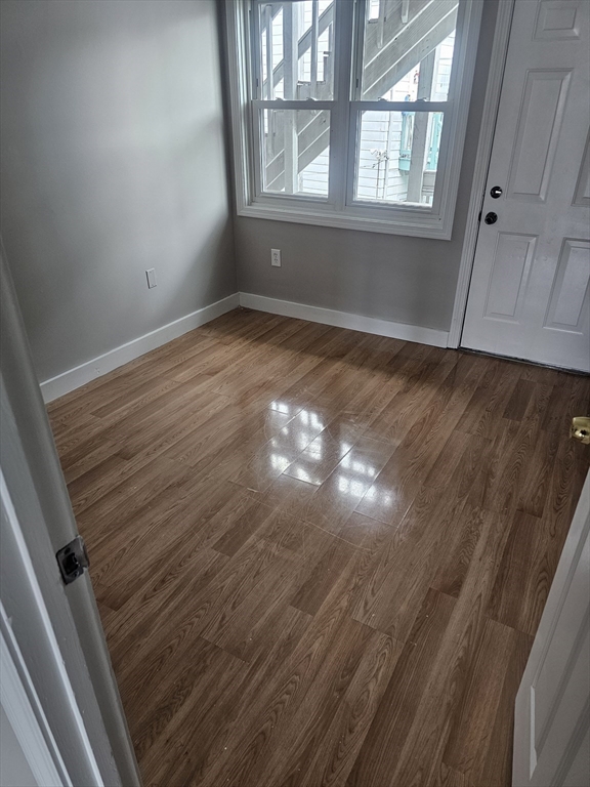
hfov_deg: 58.9
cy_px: 394
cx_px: 295
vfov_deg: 73.9
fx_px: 523
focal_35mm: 23
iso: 250
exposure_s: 1/170
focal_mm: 6.3
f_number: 1.7
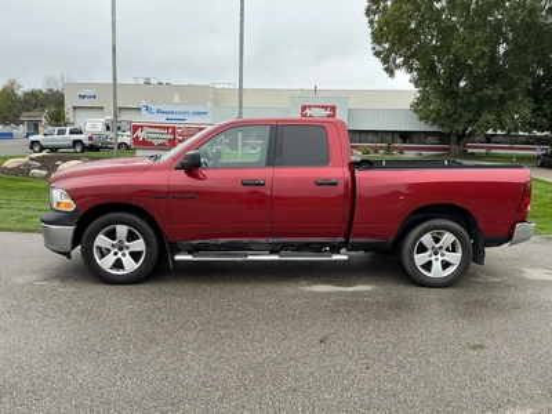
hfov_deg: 63.4
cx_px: 276
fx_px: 446
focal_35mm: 28
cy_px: 207
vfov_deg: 49.7
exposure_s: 1/650
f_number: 1.8
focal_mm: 3
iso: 25
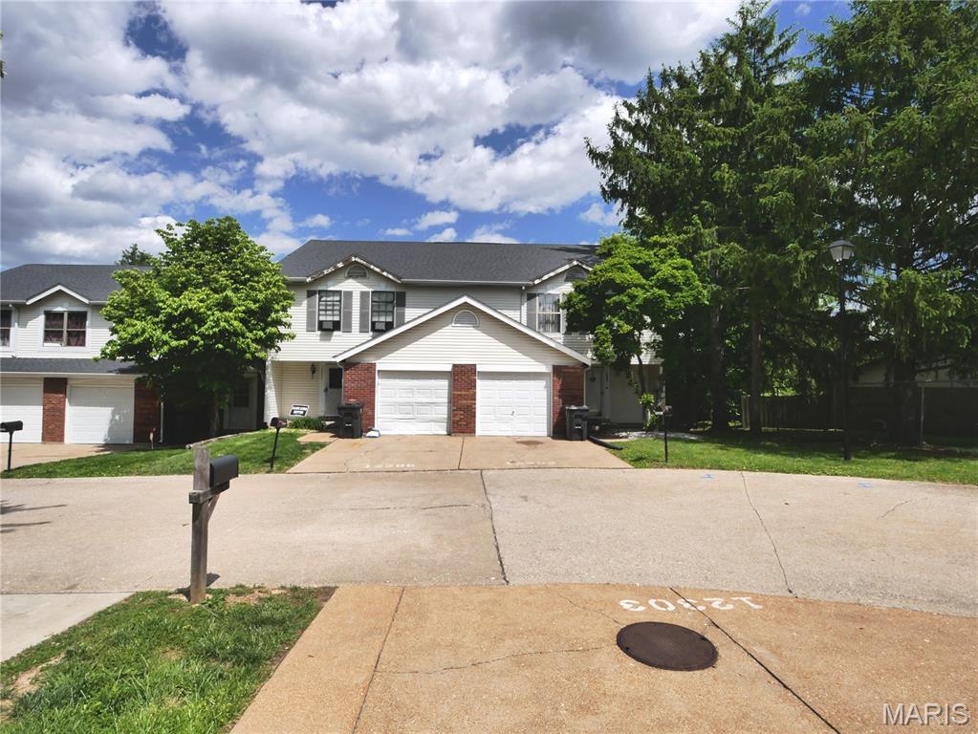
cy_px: 367
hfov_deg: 87.7
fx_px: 509
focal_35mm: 18
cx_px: 489
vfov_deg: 71.6
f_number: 9
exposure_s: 1/640
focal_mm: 9
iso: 800
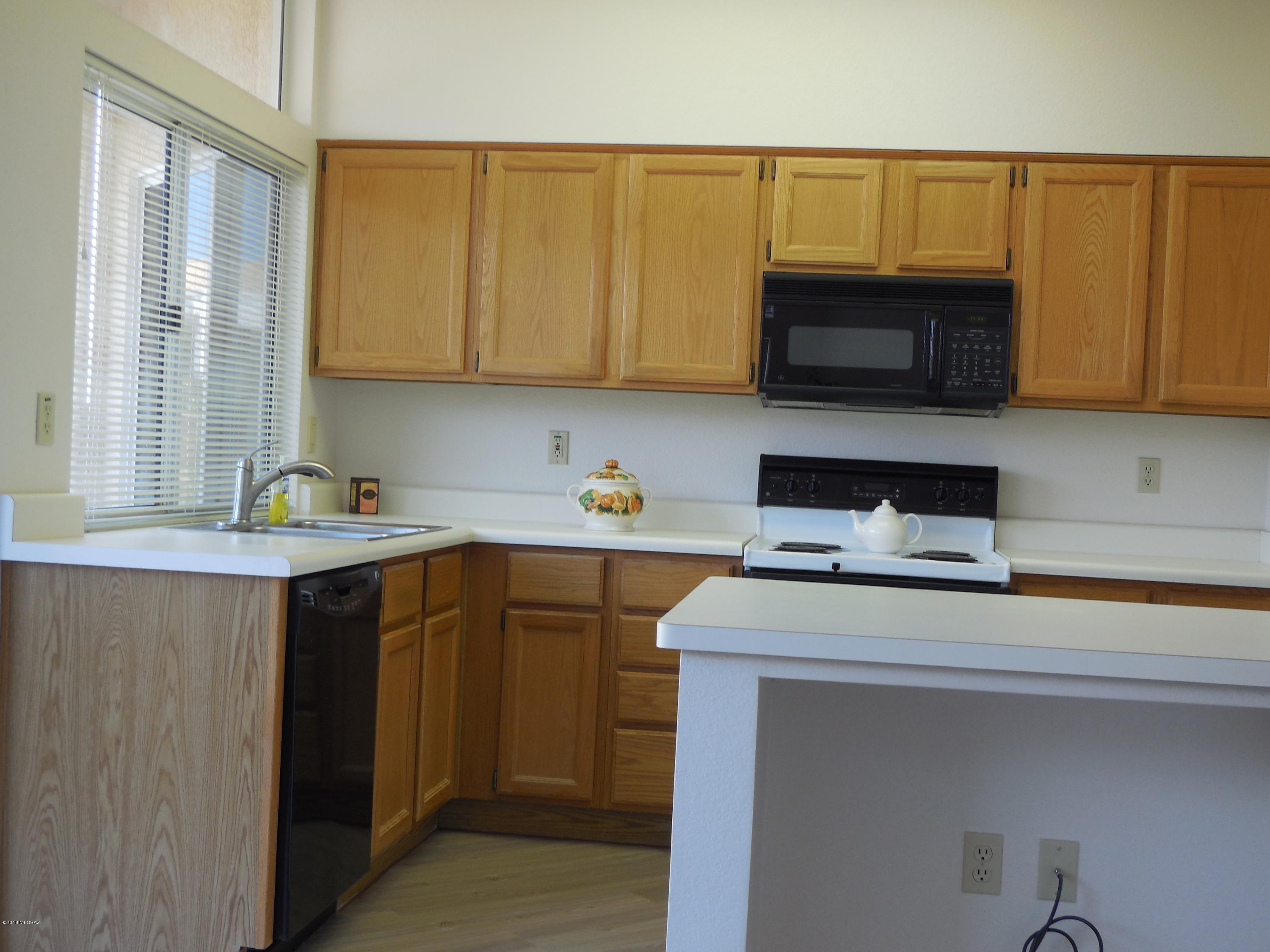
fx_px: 1688
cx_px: 635
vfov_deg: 31.5
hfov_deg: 41.2
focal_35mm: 46
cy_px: 476
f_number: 3.8
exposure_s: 1/30
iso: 125
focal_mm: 8.2
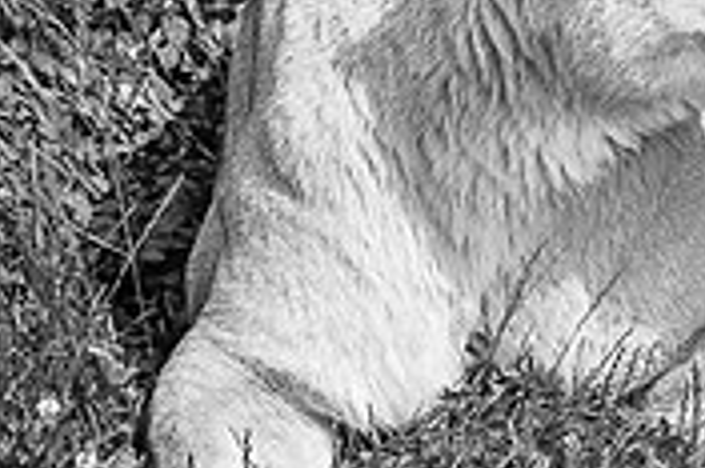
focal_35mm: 1003
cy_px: -222
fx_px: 19623
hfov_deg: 2.1
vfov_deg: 1.4
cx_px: 673
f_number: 4
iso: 200
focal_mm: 200
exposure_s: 1/1600
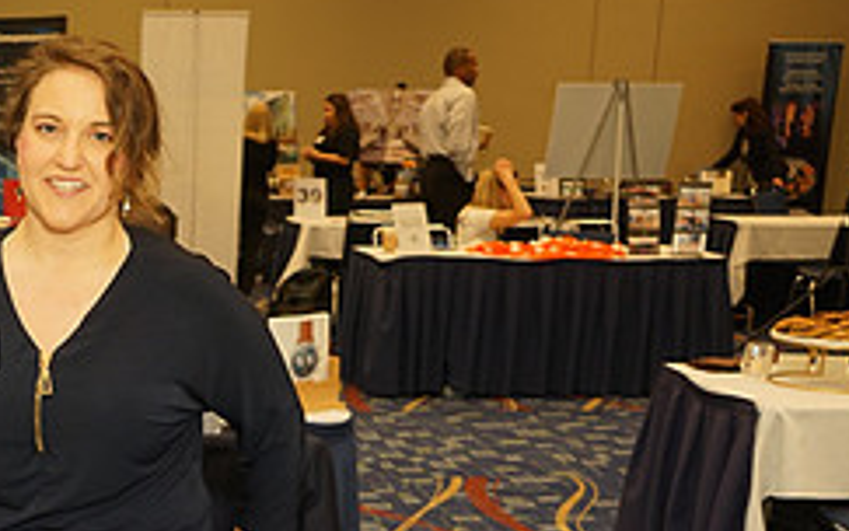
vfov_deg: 18.5
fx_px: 1574
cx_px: 14
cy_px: 568
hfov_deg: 28.5
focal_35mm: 68
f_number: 5
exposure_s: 1/100
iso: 1000
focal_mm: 28
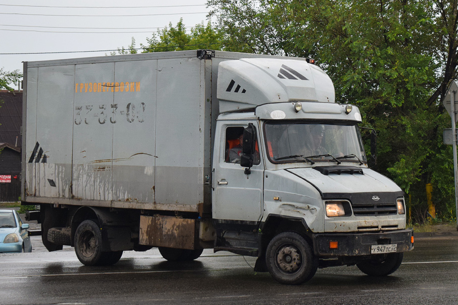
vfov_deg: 15.4
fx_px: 1128
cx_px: 230
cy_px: 131
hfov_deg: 23.0
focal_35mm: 89
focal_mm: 45
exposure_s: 1/800
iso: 800
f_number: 5.6
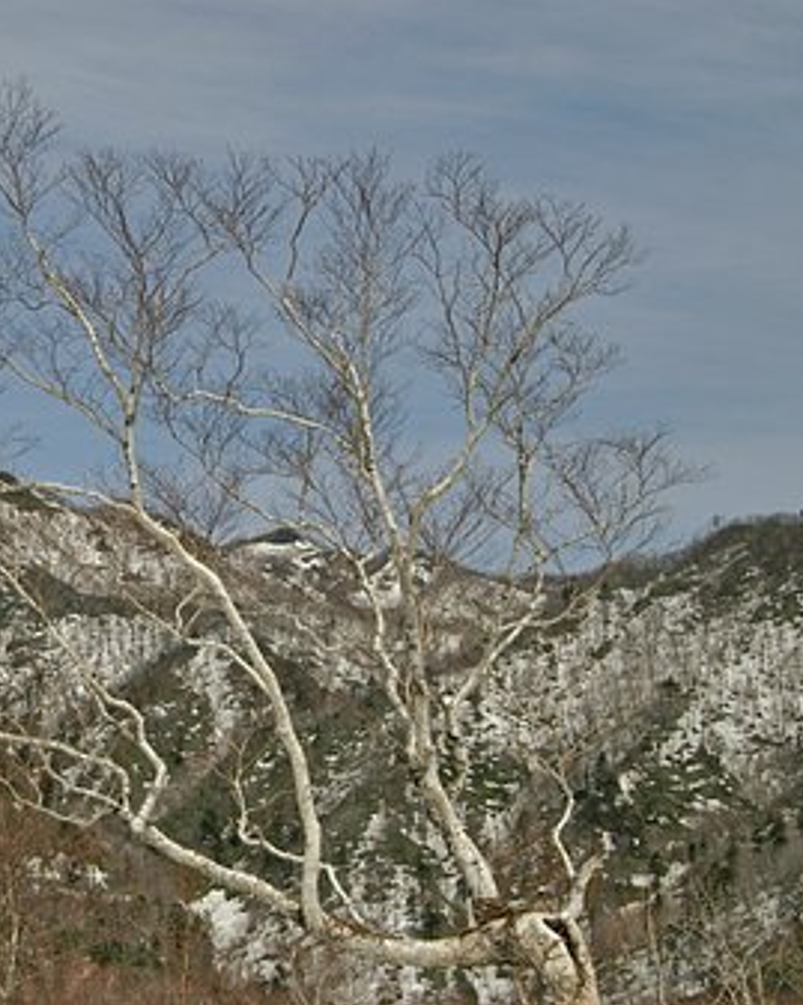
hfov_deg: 24.8
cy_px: 498
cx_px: 131
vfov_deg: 31.5
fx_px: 1785
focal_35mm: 60
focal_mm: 28
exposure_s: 1/800
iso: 200
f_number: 10
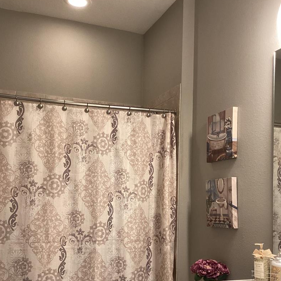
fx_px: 386
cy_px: 182
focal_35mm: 42
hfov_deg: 40.0
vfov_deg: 39.7
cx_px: 149
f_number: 2.4
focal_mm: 3.3
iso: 200
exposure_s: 1/60
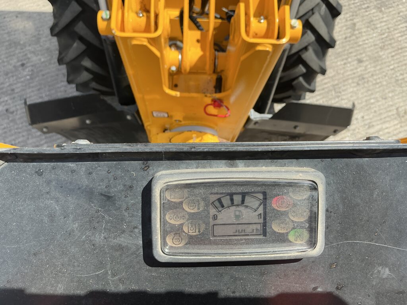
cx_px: 204
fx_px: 329
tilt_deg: -72.3
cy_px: 152
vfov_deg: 49.7
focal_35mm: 28
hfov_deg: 63.4
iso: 25
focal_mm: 3
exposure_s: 1/749
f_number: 1.8
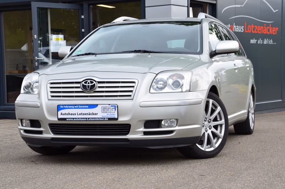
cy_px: 94
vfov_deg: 17.4
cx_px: 142
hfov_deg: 26.0
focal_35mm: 78
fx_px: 616
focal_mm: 52
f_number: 10
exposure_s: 1/80
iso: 200
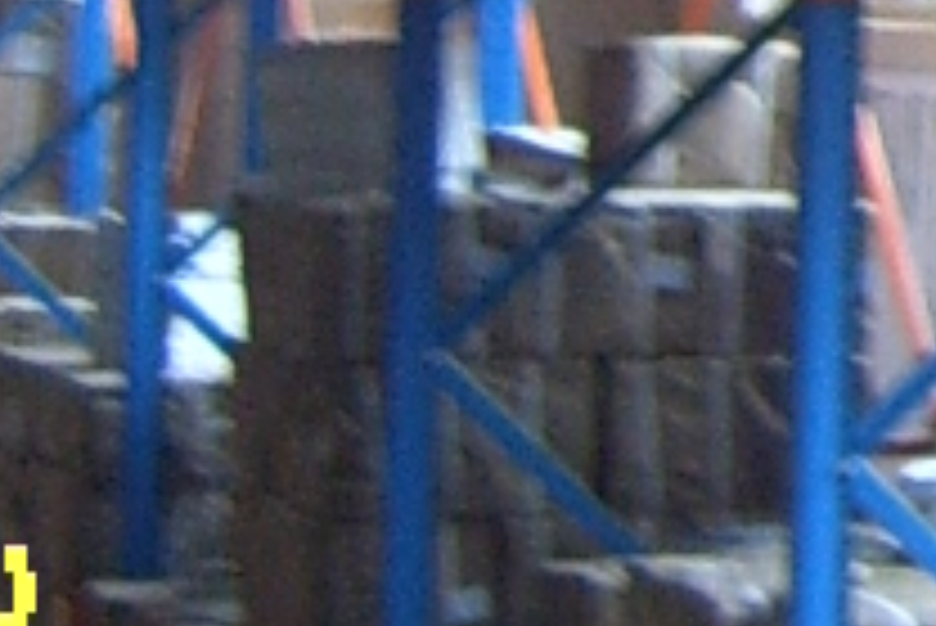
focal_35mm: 280
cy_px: -847
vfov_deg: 4.8
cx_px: 2300
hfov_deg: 6.9
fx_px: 7285
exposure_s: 1/30
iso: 83
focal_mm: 5.8
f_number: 2.8
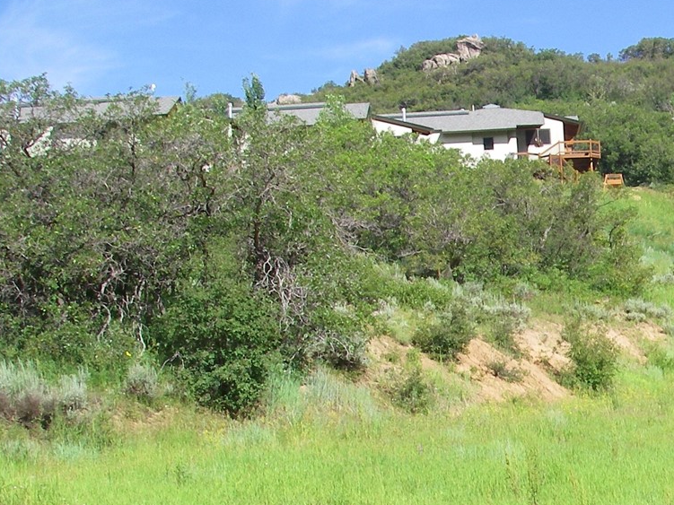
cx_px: 710
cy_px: 453
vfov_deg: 17.9
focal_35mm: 81
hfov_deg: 22.9
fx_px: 1577
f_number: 6.6
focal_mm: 6.3
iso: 64
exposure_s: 1/125
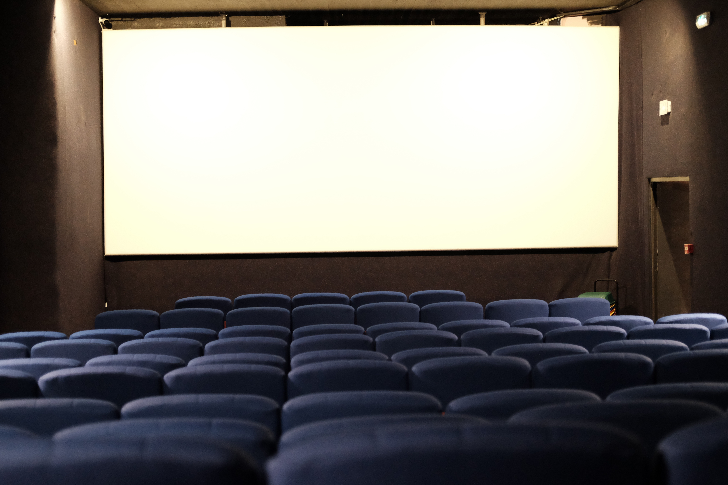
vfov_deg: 25.5
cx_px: 364
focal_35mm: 53
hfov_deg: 37.5
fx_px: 1072
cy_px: 242
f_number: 2
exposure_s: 1/30
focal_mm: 35
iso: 3200
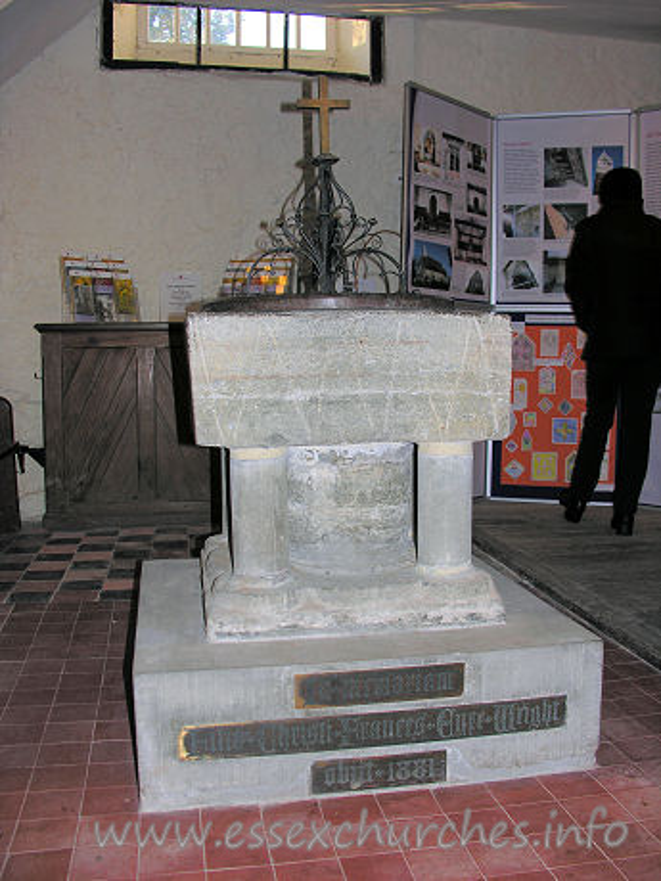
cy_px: 440
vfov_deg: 52.6
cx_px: 330
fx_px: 891
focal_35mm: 35
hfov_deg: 40.7
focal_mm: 8.9
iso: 50
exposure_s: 1/60.1
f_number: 2.8
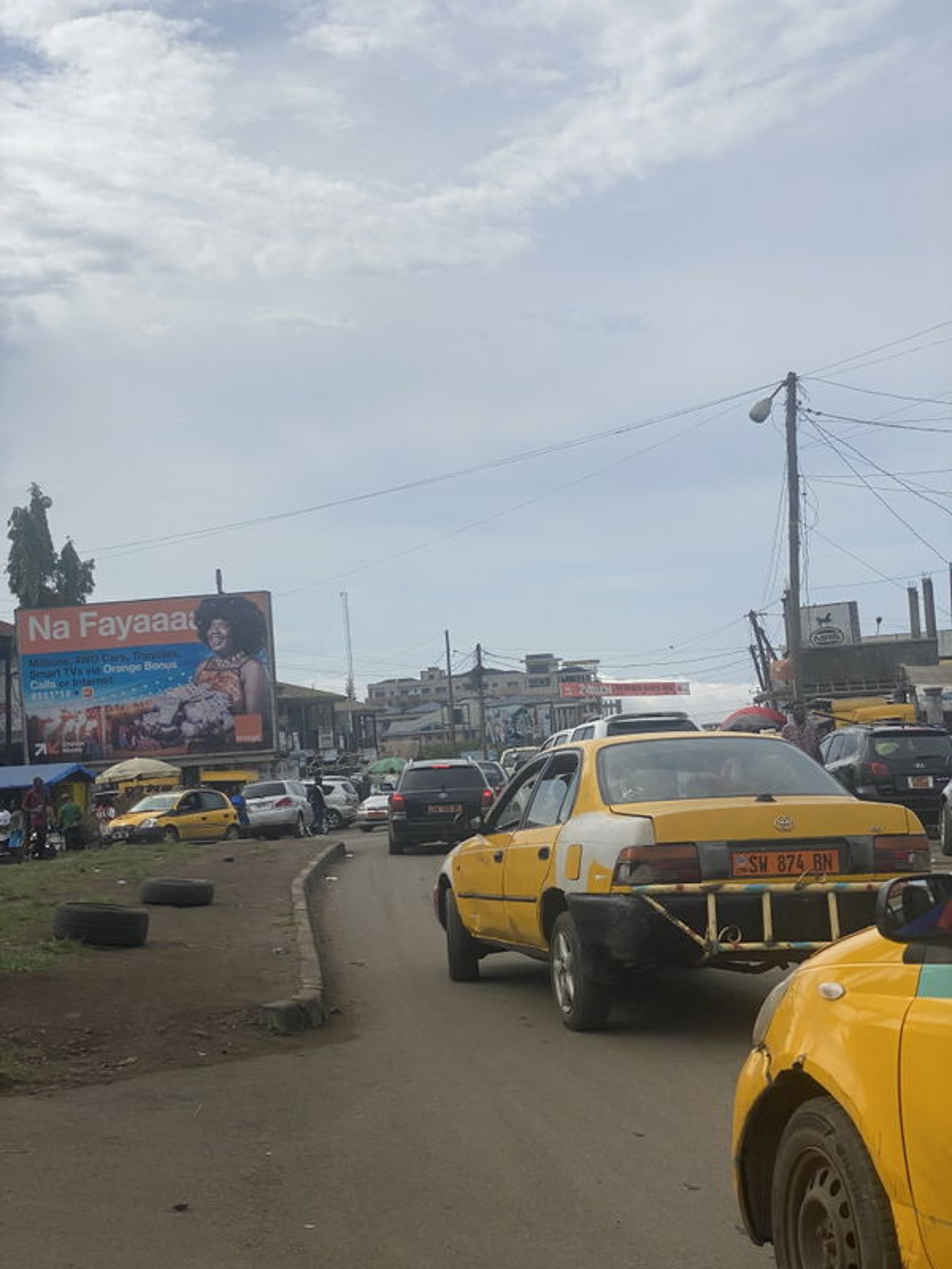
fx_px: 1907
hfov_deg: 28.0
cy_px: 634
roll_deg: +4.7
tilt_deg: +2.6
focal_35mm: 52
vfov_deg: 36.8
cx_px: 476
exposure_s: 1/3690
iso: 20
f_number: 2
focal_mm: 6
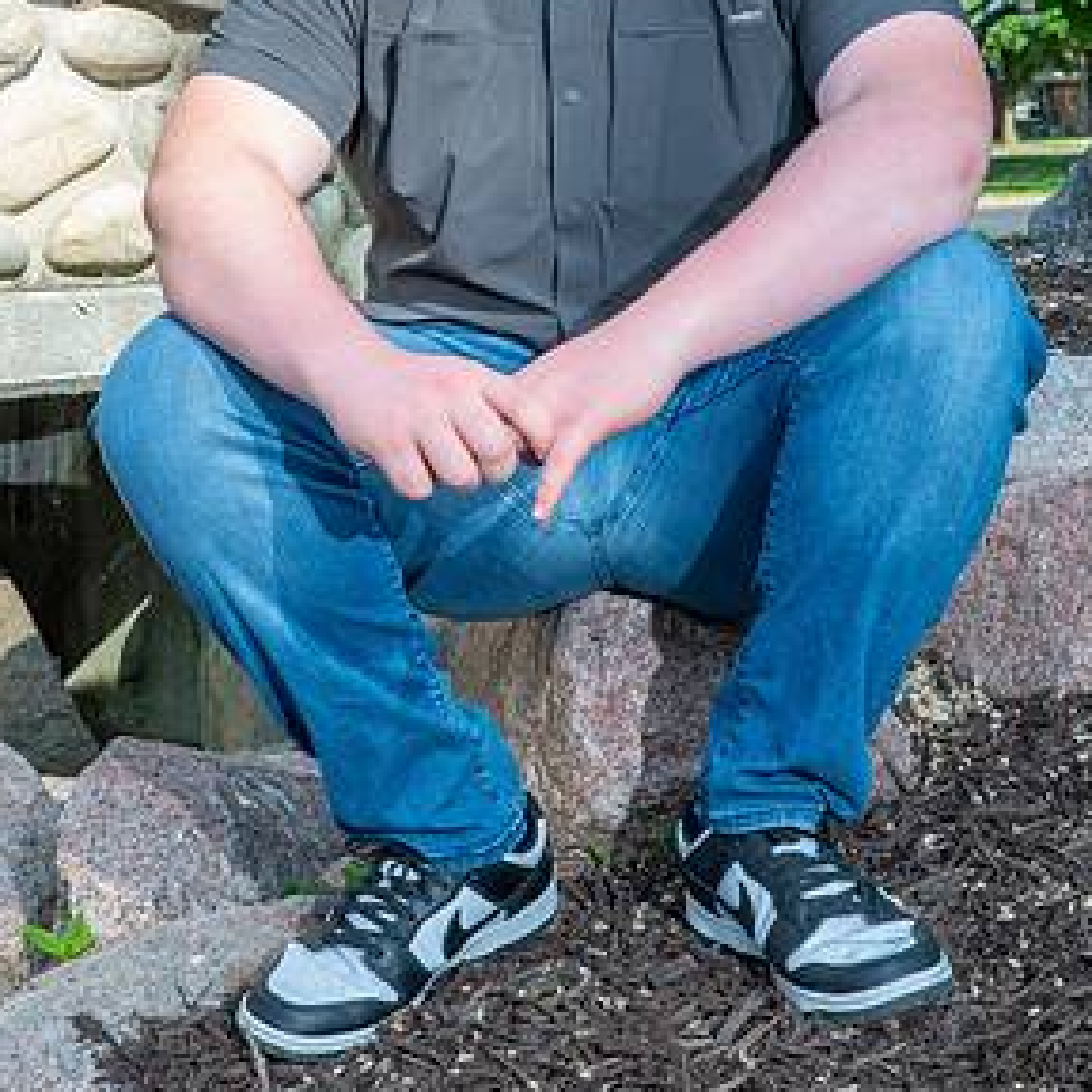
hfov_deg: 22.5
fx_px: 2748
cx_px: 550
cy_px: 262
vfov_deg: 22.3
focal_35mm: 77
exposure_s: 1/160
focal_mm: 58
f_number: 11
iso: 320
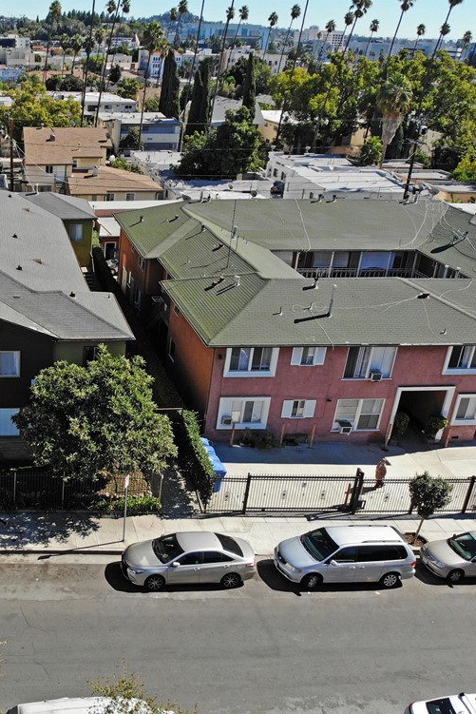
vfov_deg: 55.8
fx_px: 674
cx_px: 21
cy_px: 360
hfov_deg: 35.8
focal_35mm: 34
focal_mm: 4.5
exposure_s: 1/820
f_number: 2.8
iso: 100
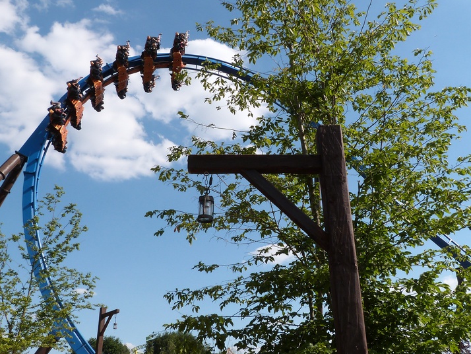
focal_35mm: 35
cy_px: 172
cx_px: 261
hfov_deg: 52.5
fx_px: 476
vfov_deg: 40.7
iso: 100
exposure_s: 1/400
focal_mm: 4.5
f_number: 5.6
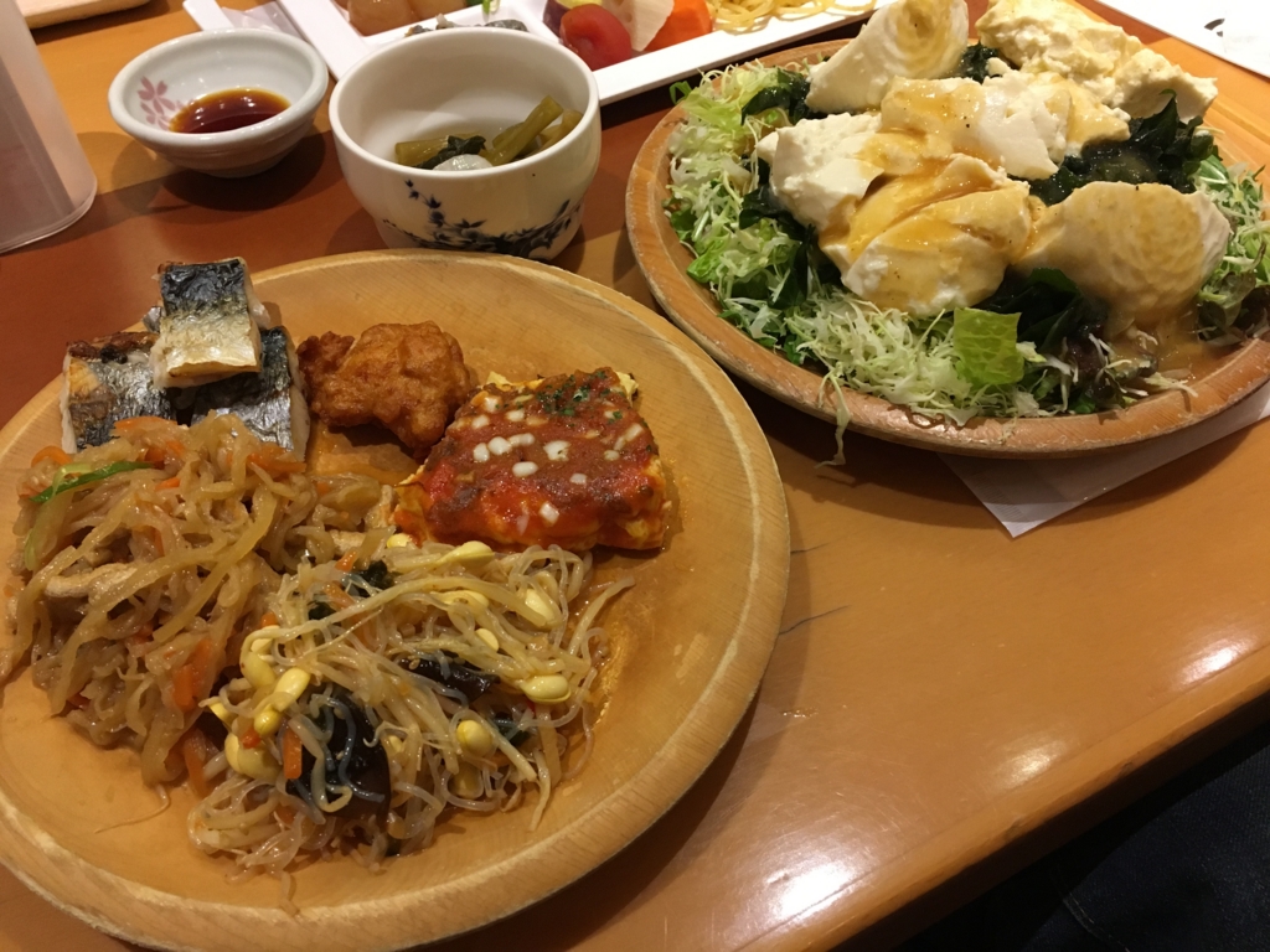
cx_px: 635
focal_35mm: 29
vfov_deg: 48.2
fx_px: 1064
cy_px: 476
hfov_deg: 61.7
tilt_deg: -50.3
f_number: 2.2
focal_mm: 4.15
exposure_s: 1/24
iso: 200
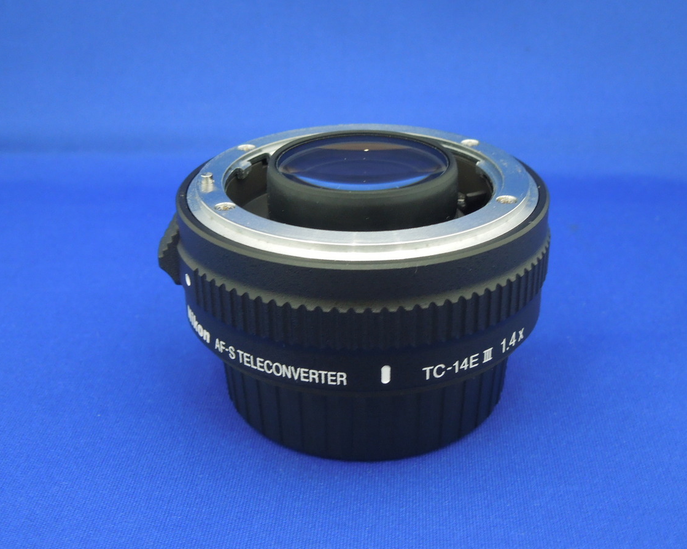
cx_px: 365
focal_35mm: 45
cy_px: 275
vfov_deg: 33.4
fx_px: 915
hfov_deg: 41.1
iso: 400
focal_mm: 7.8
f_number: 3.9
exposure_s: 1/25
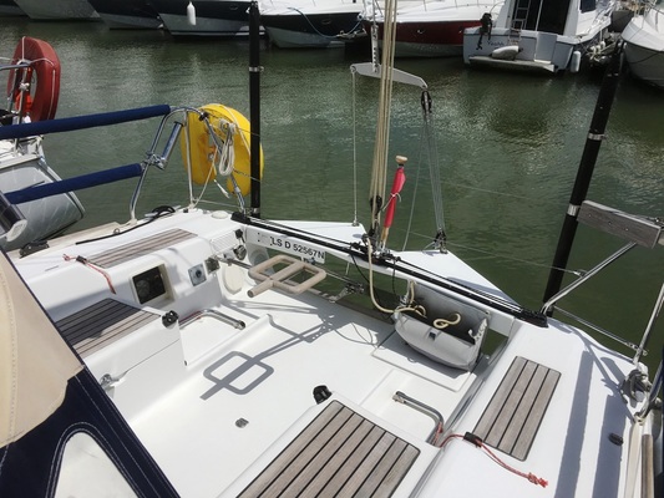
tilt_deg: -25.7
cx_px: 332
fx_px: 556
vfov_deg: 48.2
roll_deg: -1.8
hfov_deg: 61.6
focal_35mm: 29
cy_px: 249
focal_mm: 4.15
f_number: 2.2
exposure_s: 1/6410
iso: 25
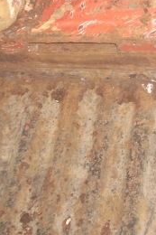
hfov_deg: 12.2
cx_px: 164
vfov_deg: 18.2
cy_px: 42
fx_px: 722
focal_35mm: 111
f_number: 2.8
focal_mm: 6.2
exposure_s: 1/60
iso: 64
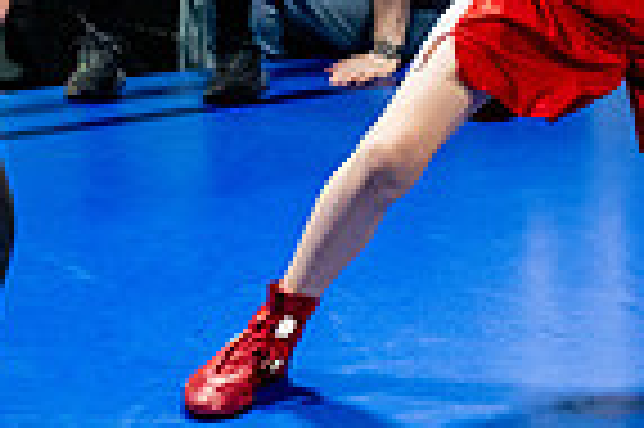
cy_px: 25
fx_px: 3770
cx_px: 748
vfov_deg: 6.5
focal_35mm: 211
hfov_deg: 9.6
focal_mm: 35
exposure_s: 1/800
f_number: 2.8
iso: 5000
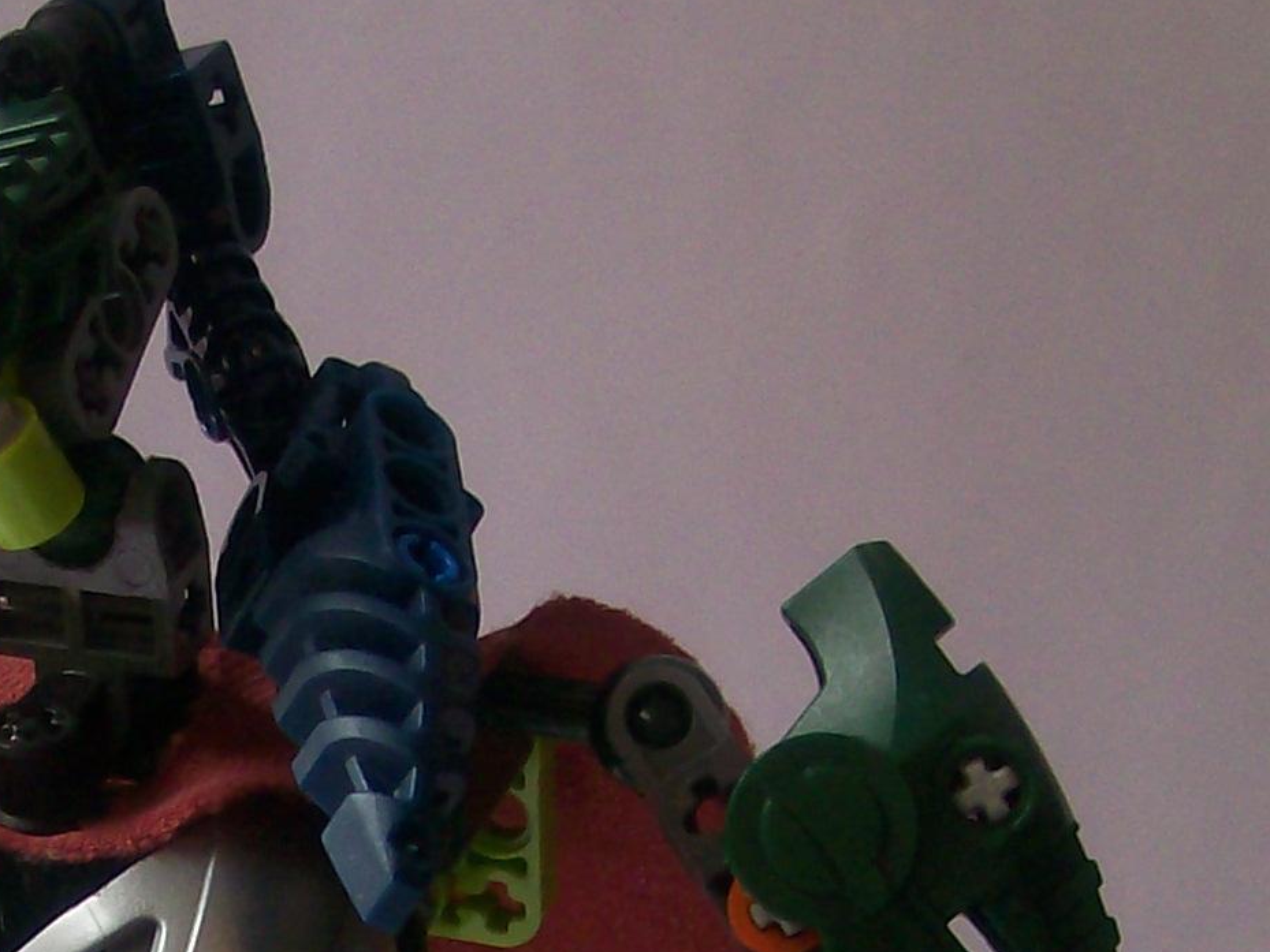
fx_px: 4366
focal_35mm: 119
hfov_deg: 16.3
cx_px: 46
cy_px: 1276
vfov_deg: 12.1
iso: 80
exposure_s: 1/73.1
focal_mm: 6
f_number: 2.7
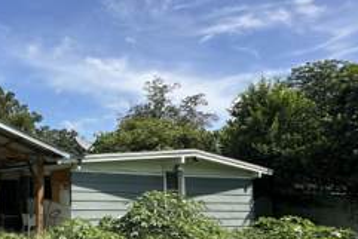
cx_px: 6
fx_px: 289
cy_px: 160
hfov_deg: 51.8
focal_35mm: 29
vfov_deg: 44.4
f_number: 2.2
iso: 50
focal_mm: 2.22
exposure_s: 1/1383
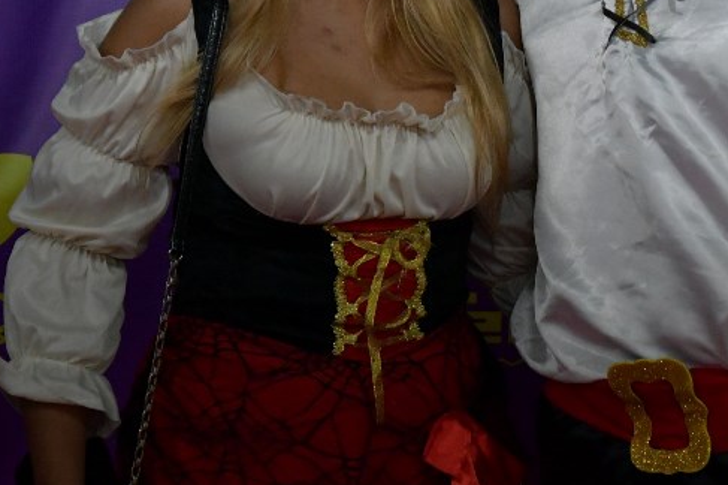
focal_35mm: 221
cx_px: 516
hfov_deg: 9.3
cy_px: 55
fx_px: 4466
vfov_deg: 6.2
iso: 2800
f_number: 5.3
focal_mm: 70
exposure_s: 1/250
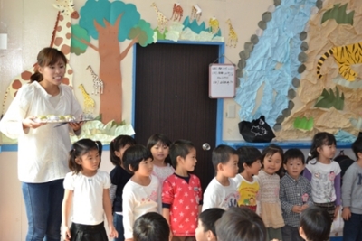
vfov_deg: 22.6
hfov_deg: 33.4
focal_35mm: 60
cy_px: 120
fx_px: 604
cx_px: 181
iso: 400
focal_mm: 40
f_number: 5.3
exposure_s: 1/100
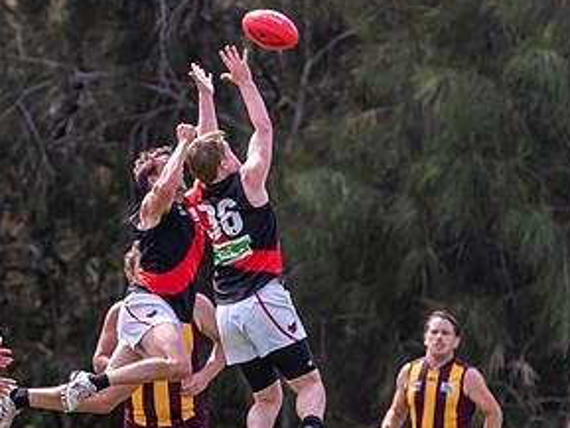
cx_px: -11
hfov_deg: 1.5
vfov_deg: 1.1
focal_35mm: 1343
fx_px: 22124
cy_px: 419
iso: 800
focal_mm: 600
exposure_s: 1/1600
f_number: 6.3
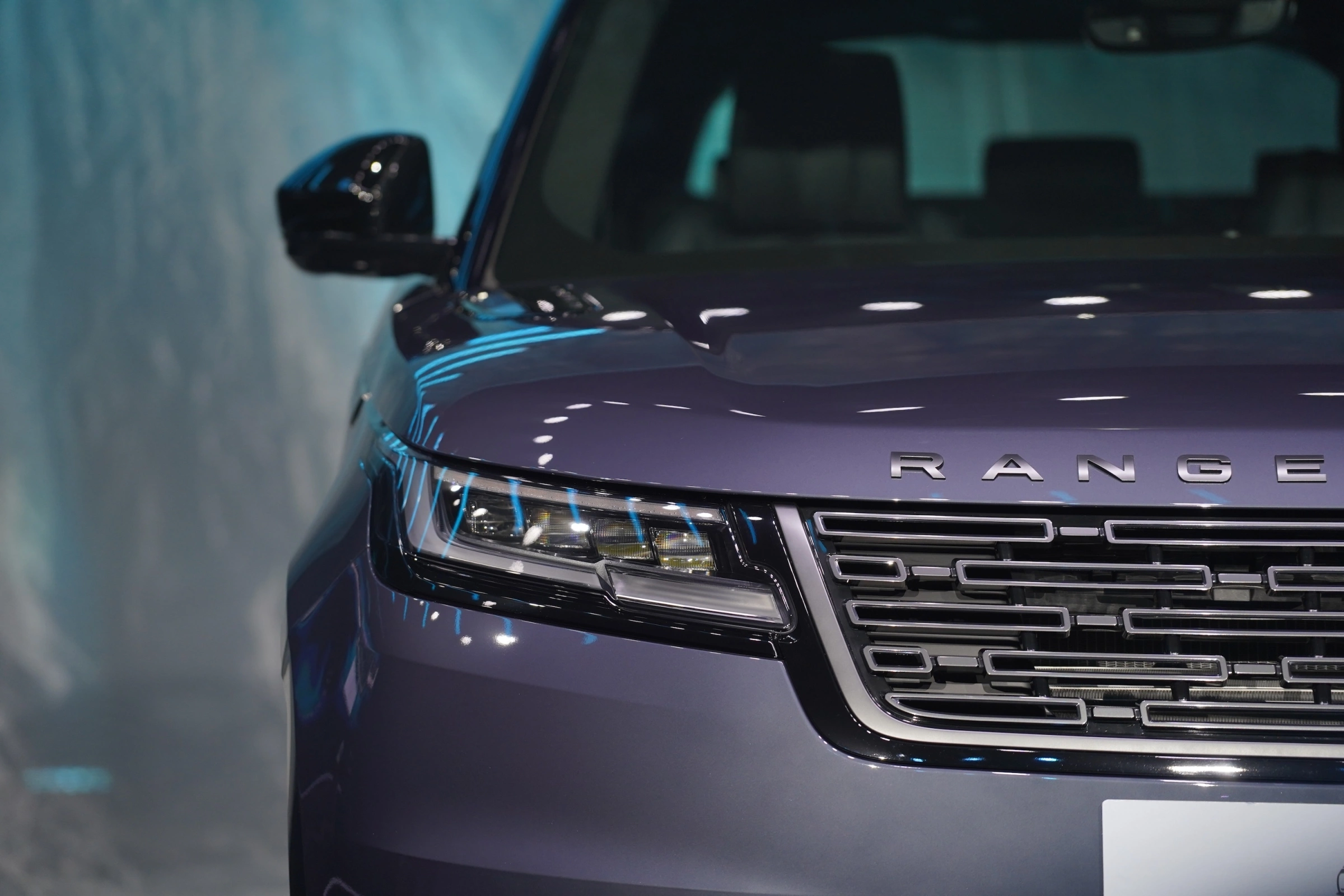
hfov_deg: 12.2
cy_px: 448
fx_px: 6272
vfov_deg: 8.2
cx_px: 672
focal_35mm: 168
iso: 800
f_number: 4
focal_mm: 168
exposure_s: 1/320
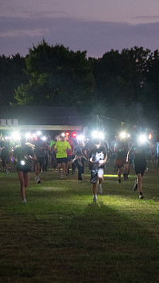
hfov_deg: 9.0
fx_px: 1013
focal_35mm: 135
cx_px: 126
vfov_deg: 15.9
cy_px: 141
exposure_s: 1/30
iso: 5000
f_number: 4
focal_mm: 85
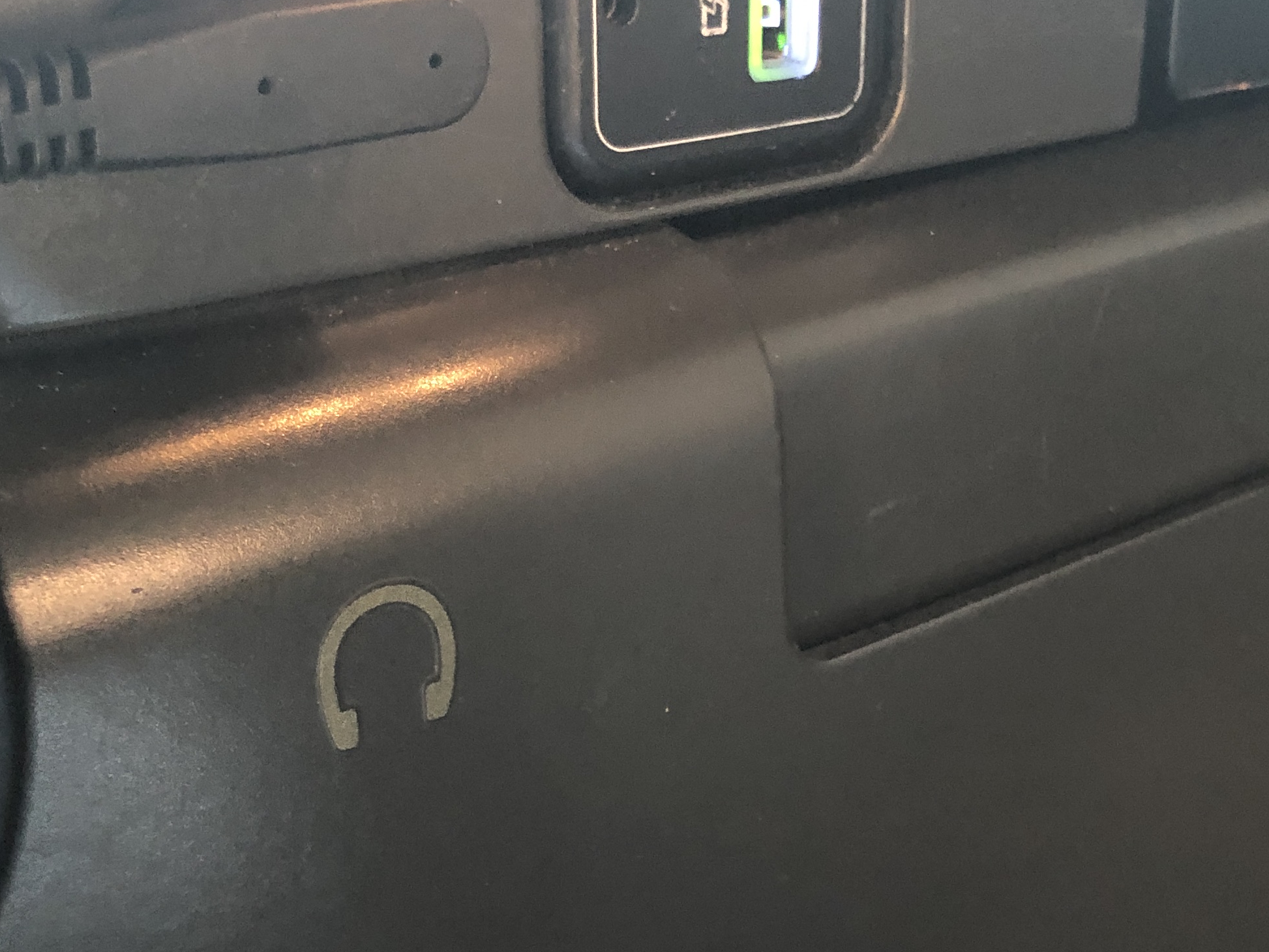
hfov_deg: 33.2
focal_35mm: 58
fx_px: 2127
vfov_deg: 25.1
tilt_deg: -23.5
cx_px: 697
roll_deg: +2.4
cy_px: 611
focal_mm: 3.99
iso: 100
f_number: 1.8
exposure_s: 1/11
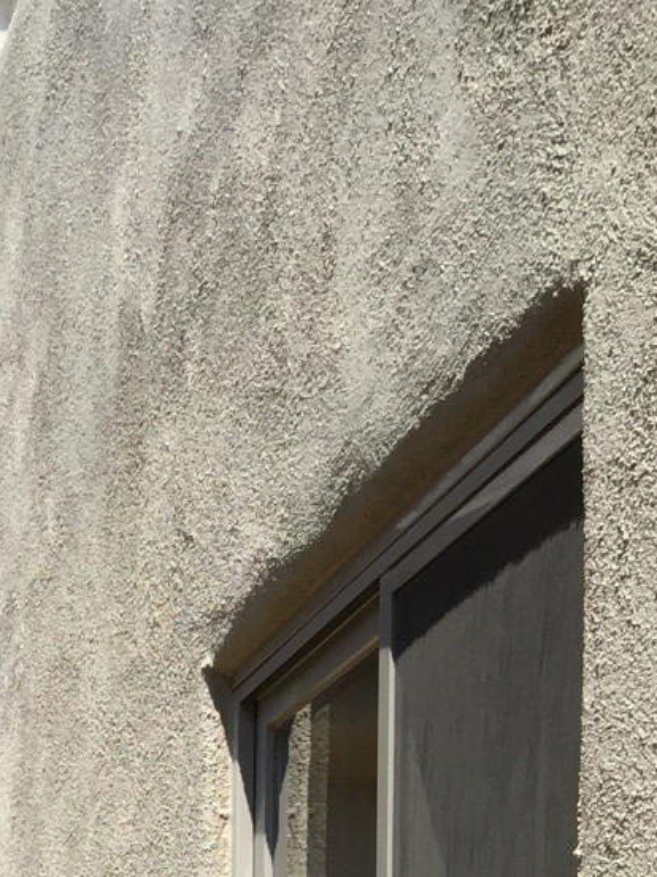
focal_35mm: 105
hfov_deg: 12.9
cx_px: -492
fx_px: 2657
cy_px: 1385
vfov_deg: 16.7
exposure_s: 1/1721
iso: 32
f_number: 2.2
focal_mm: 4.15
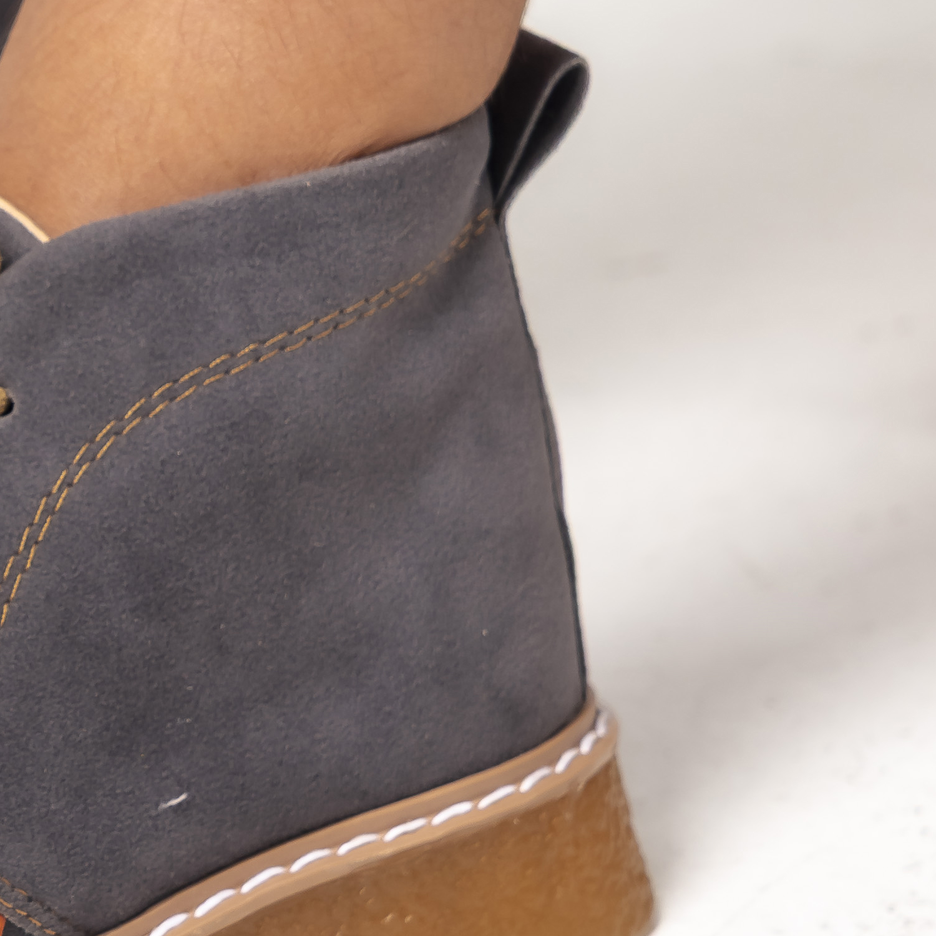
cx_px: -180
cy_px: 477
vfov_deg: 7.4
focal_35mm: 238
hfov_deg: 7.3
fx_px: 7281
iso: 100
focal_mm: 70
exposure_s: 1/125
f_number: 7.1
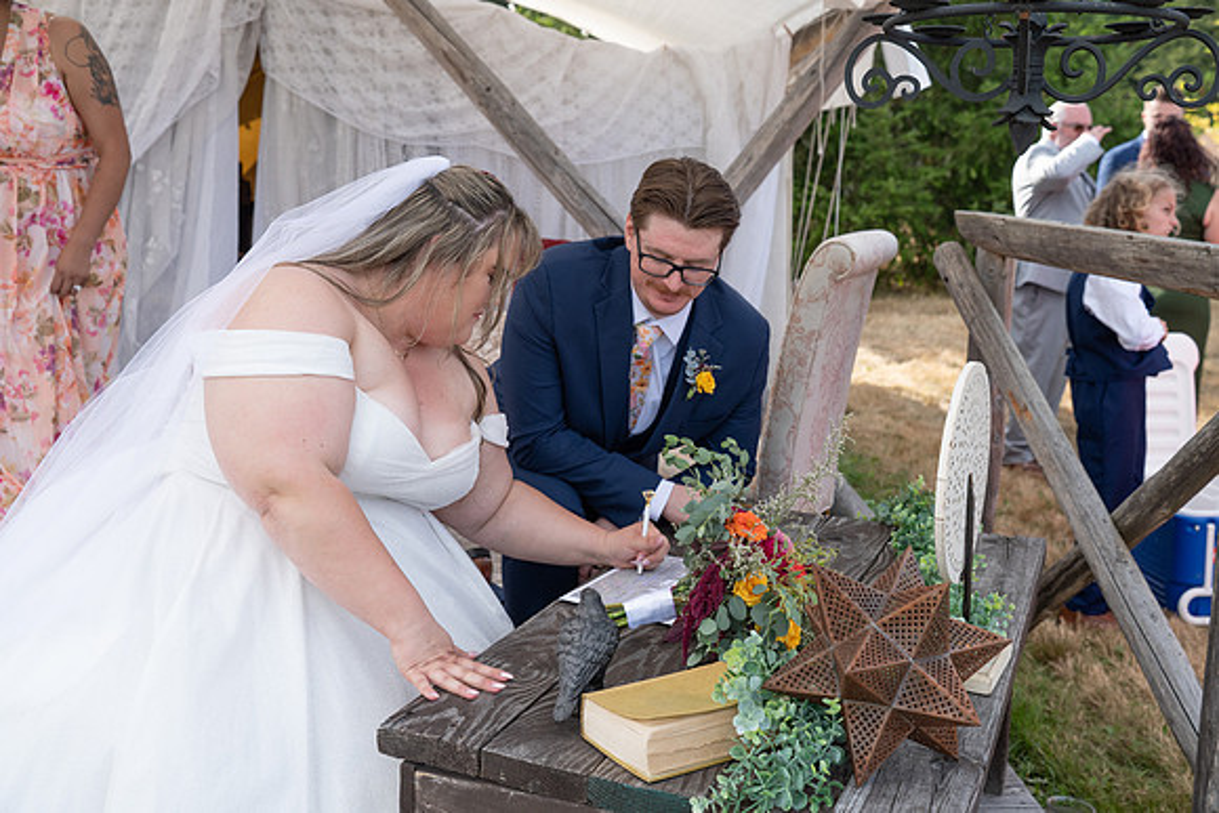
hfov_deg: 50.7
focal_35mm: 38
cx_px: 610
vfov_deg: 35.1
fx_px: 1287
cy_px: 406
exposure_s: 1/640
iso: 400
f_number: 5
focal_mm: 38
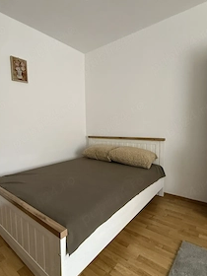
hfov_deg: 65.0
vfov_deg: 81.7
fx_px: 159
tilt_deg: -4.7
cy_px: 141
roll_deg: +1.6
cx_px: 78
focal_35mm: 20
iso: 500
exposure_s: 1/60
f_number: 2.2
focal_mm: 2.22
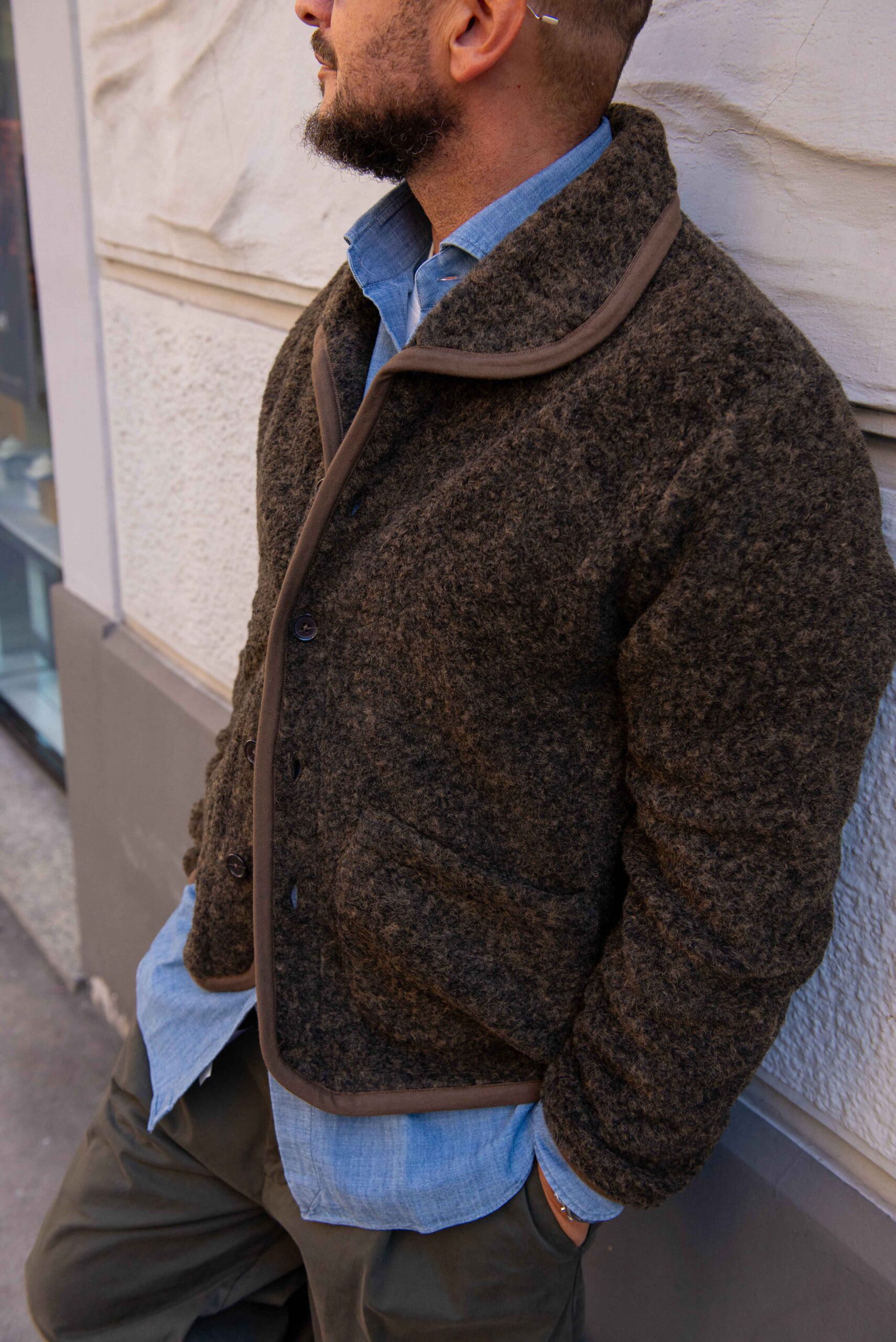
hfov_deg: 35.1
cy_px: 671
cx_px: 448
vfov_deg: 50.7
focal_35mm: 38
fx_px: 1417
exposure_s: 1/500
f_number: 5.6
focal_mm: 38
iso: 800
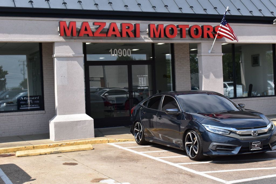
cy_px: 92
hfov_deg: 35.1
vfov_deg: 23.8
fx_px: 437
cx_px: 138
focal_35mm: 57
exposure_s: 1/500
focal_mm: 38
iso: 400
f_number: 11
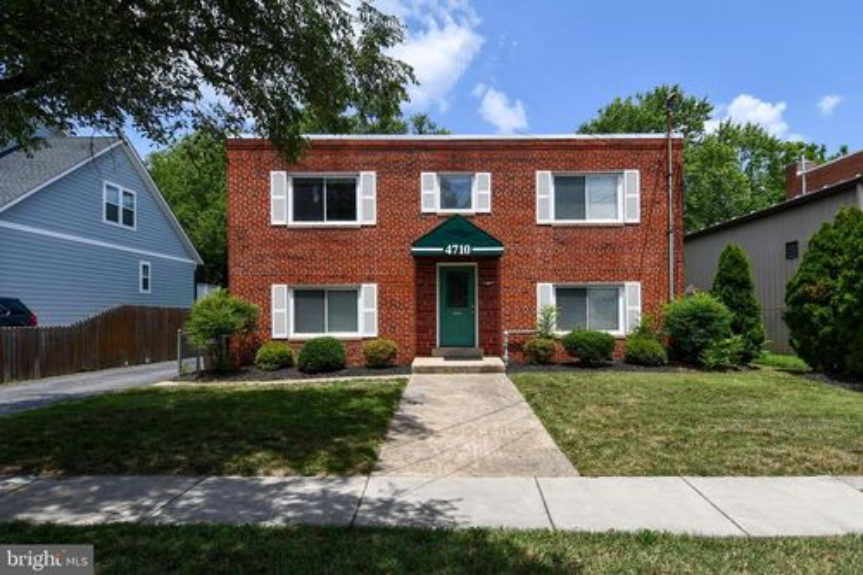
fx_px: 431
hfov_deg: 90.0
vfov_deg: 67.3
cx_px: 432
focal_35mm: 18
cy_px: 288
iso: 100
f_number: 9
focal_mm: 12
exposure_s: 1/320
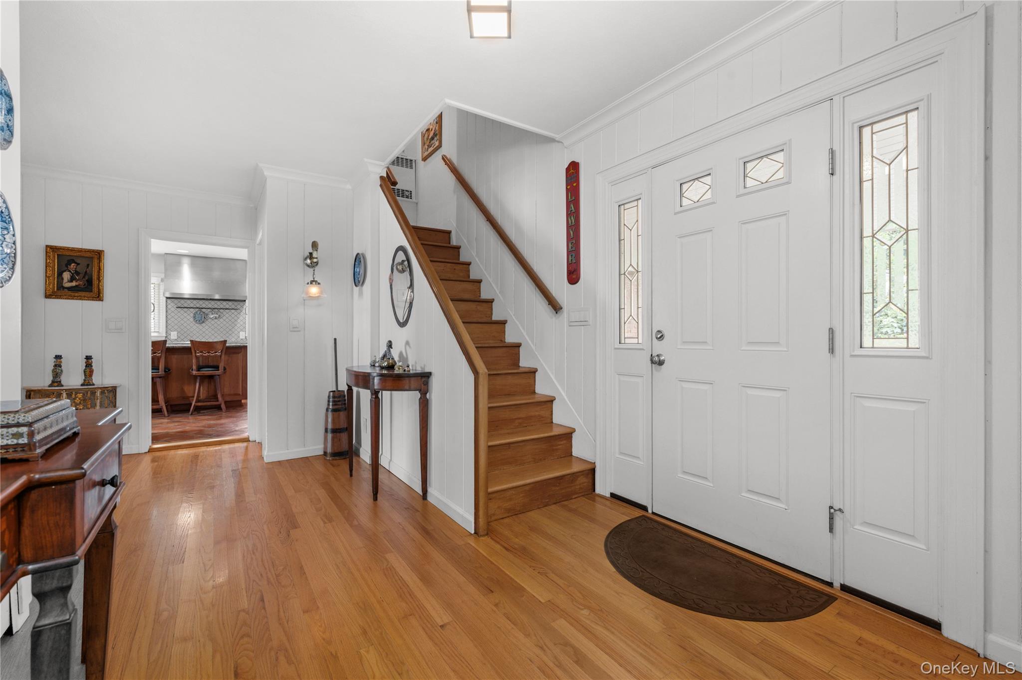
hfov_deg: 100.4
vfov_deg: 77.2
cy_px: 340
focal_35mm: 15
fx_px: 425
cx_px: 511
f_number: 8
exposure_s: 1/2
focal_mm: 15
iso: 500
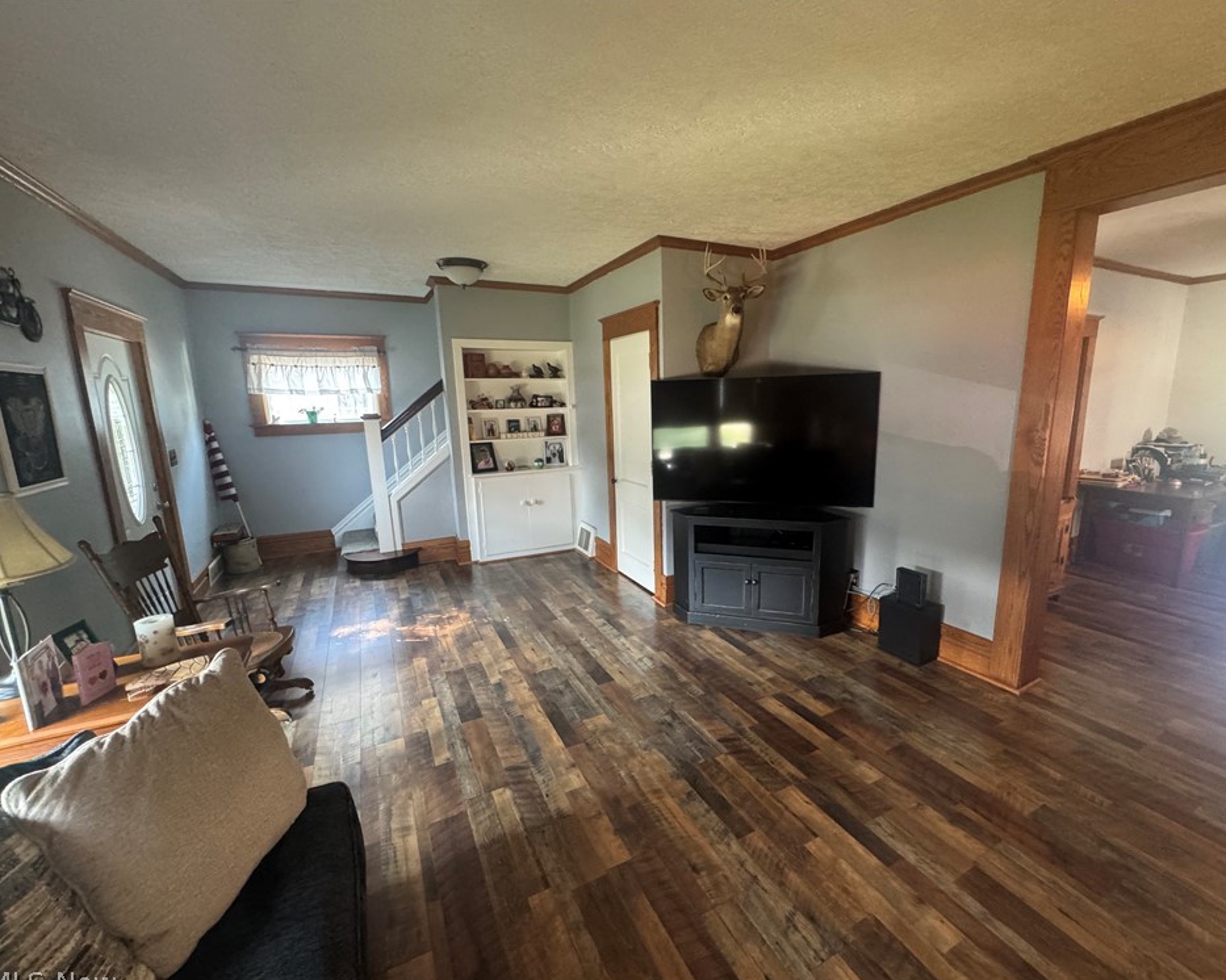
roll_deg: +1.7
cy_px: 501
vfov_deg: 84.0
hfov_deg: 96.7
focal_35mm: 15
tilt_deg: -11.1
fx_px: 544
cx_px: 653
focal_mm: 2.22
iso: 640
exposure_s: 1/60
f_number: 2.2
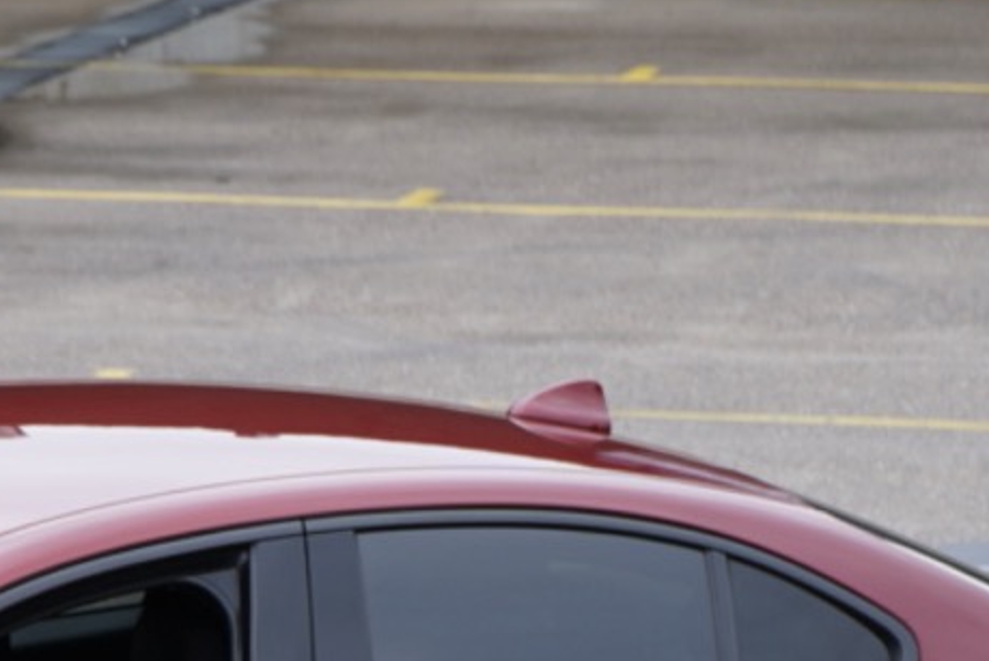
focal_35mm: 255
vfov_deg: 5.3
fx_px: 7012
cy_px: 1291
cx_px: -267
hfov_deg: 8.0
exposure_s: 1/160
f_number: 5.6
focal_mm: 61
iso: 100
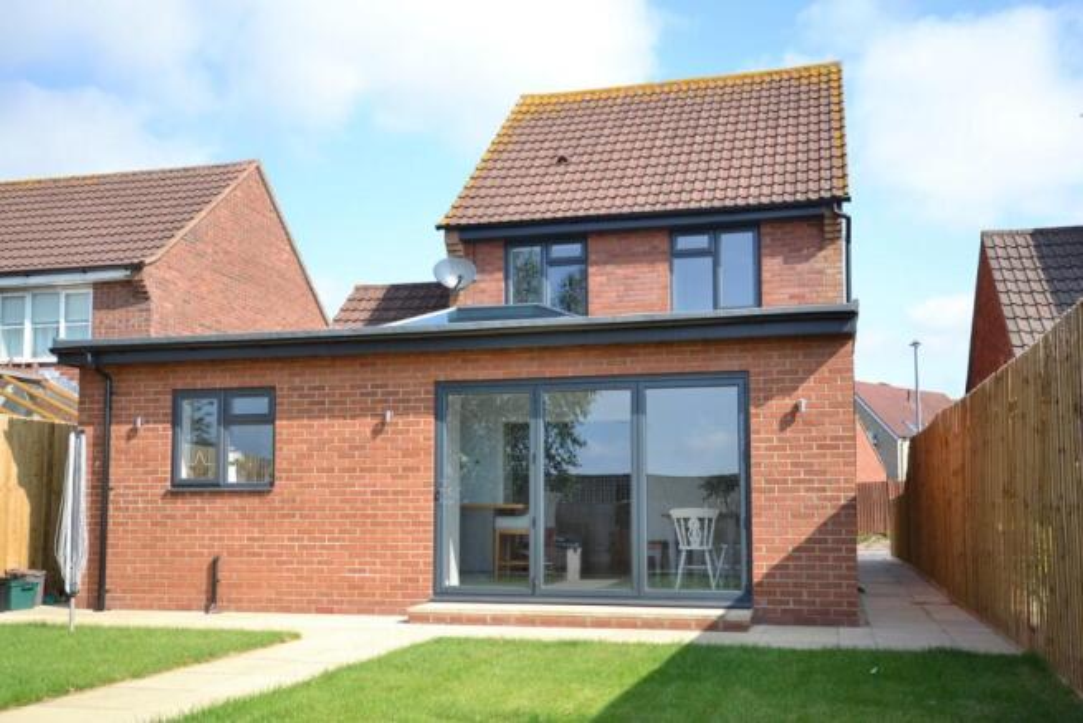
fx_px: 993
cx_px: 542
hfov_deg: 57.2
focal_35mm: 33
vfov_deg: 40.0
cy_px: 362
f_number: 8
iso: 100
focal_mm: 22
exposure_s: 1/200
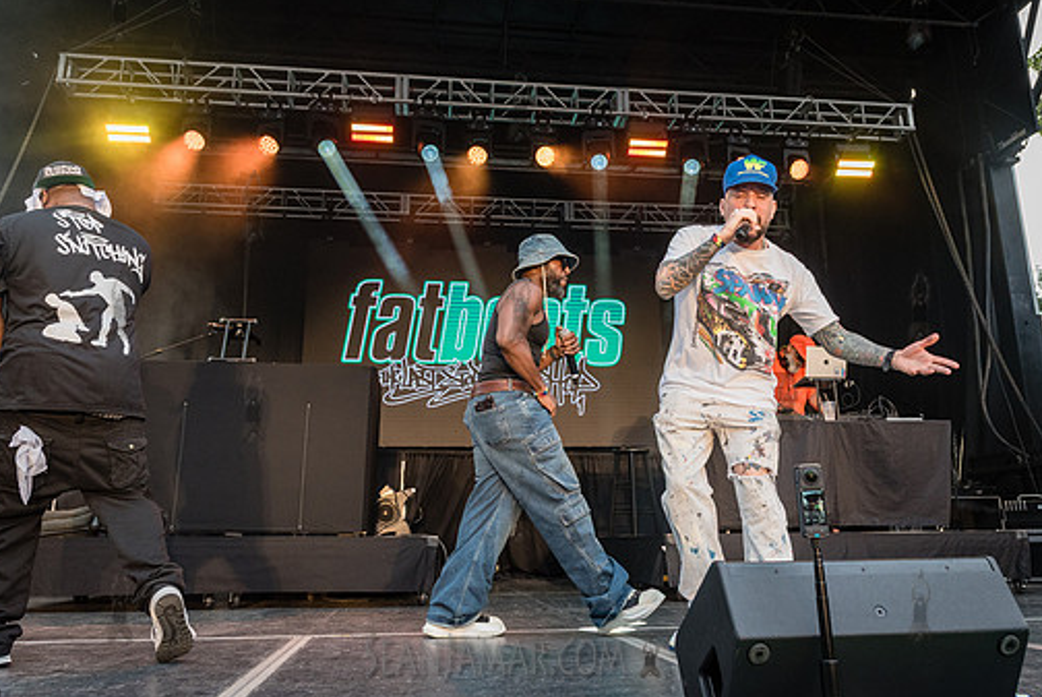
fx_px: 840
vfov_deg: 45.0
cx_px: 536
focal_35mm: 29
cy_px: 306
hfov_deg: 63.6
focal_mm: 24
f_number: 4.5
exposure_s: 1/500
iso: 1000
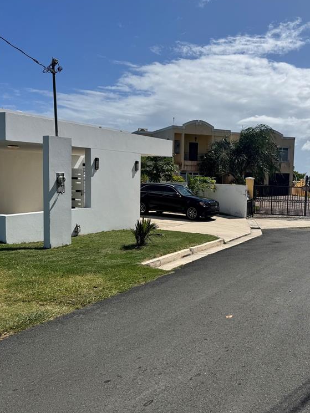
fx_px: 394
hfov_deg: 42.1
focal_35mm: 33
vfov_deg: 55.3
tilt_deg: -4.8
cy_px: 207
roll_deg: -0.8
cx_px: 217
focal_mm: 6.76
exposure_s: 1/12346
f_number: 1.78
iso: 80
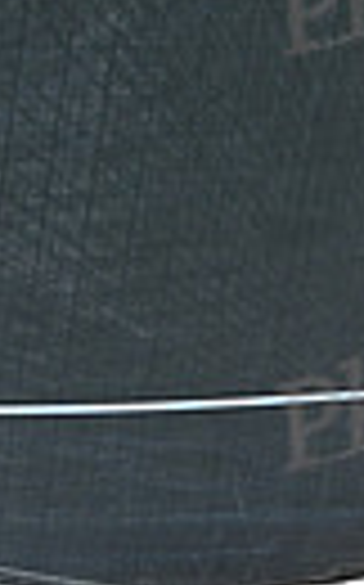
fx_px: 5075
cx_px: 1146
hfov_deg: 4.0
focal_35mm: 319
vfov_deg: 6.6
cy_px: 524
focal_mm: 70
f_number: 4
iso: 320
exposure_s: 1/1250
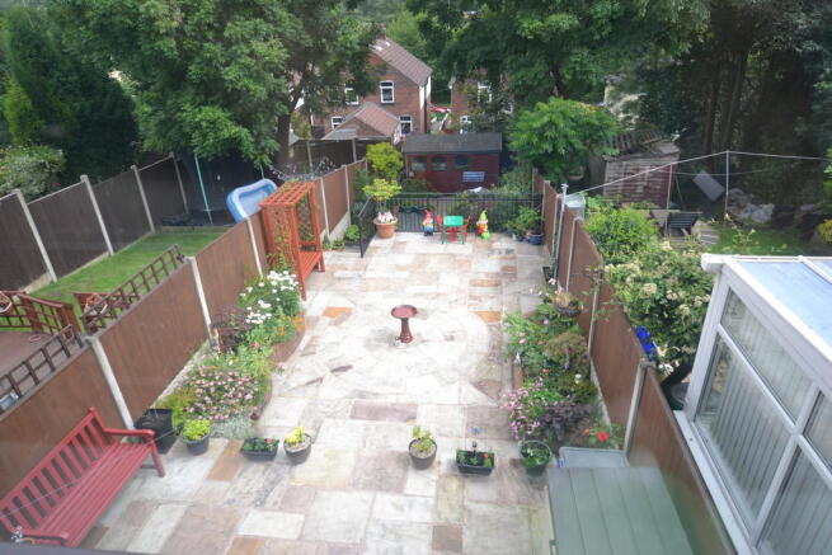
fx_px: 520
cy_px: 278
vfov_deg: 56.2
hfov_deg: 77.3
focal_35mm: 22
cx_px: 416
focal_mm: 15
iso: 140
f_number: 5.6
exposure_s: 1/125
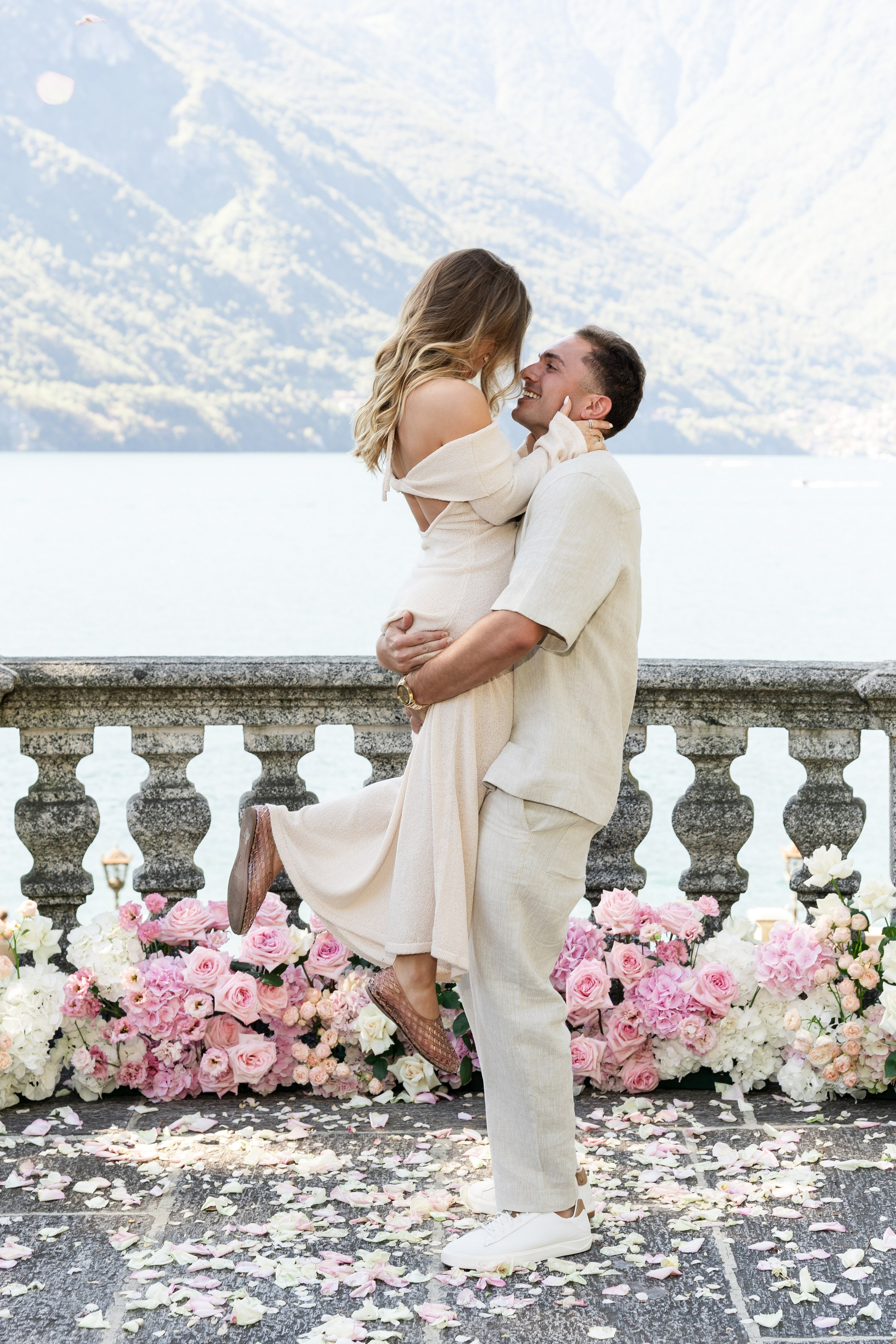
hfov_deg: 21.2
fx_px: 2389
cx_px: 452
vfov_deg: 31.4
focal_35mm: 64
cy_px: 682
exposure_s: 1/250
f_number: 5.6
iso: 250
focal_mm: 63
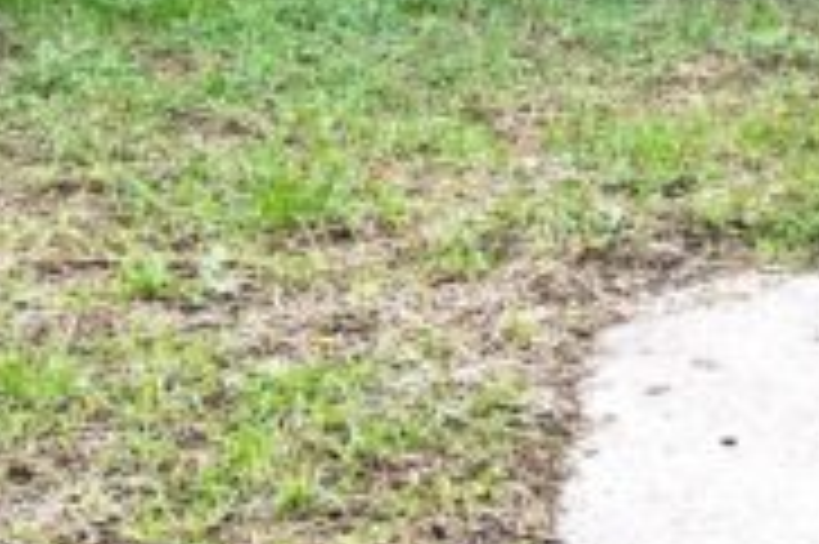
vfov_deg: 11.2
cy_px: -198
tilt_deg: -6.1
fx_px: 2705
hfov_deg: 16.6
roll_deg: +0.5
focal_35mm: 119
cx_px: 922
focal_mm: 5.1
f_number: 1.6
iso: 32
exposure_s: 1/121
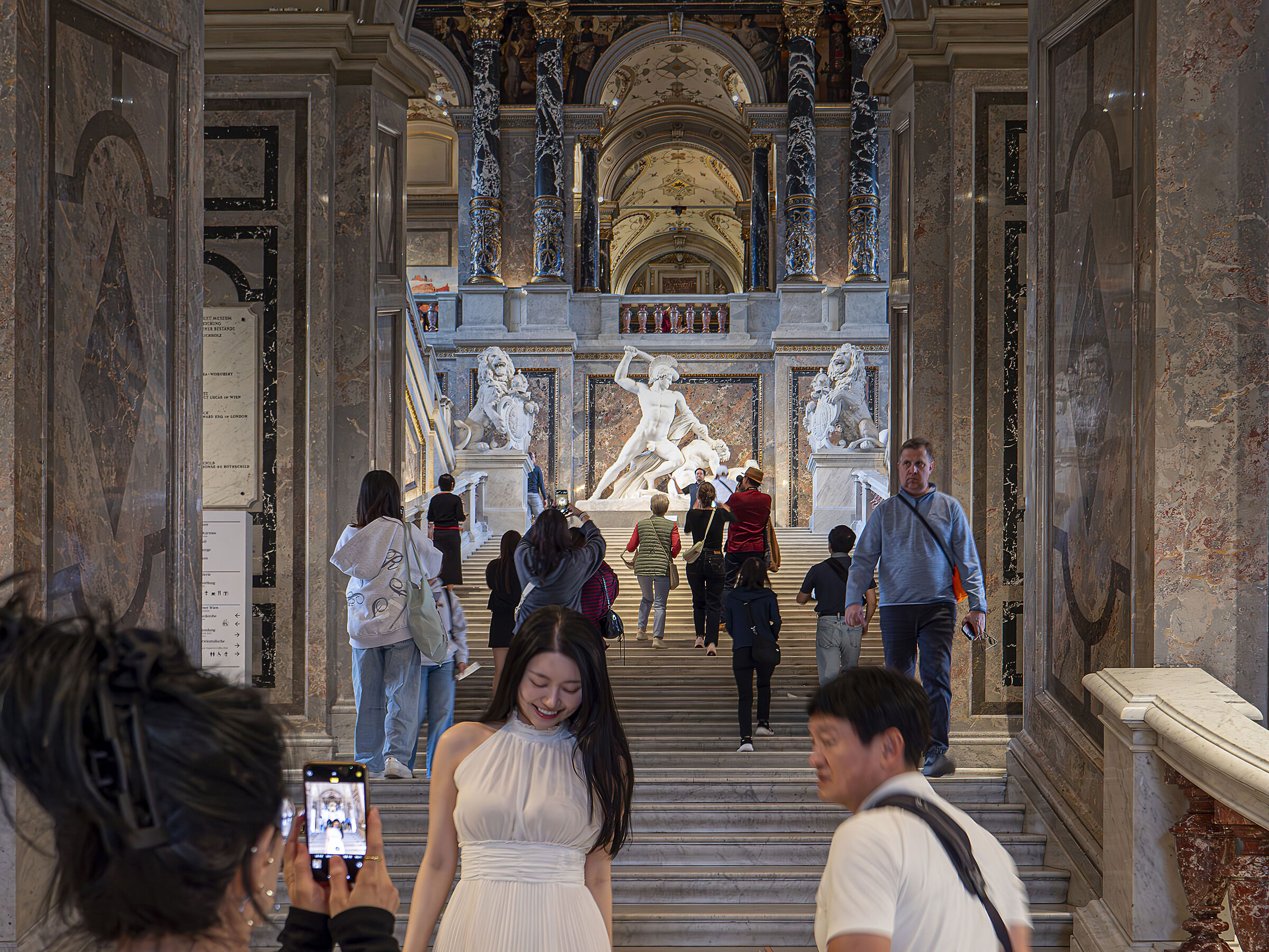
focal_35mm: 36
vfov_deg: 39.7
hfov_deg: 51.4
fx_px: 1320
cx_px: 634
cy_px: 476
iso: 1000
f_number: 3.2
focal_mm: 18
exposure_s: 1/20
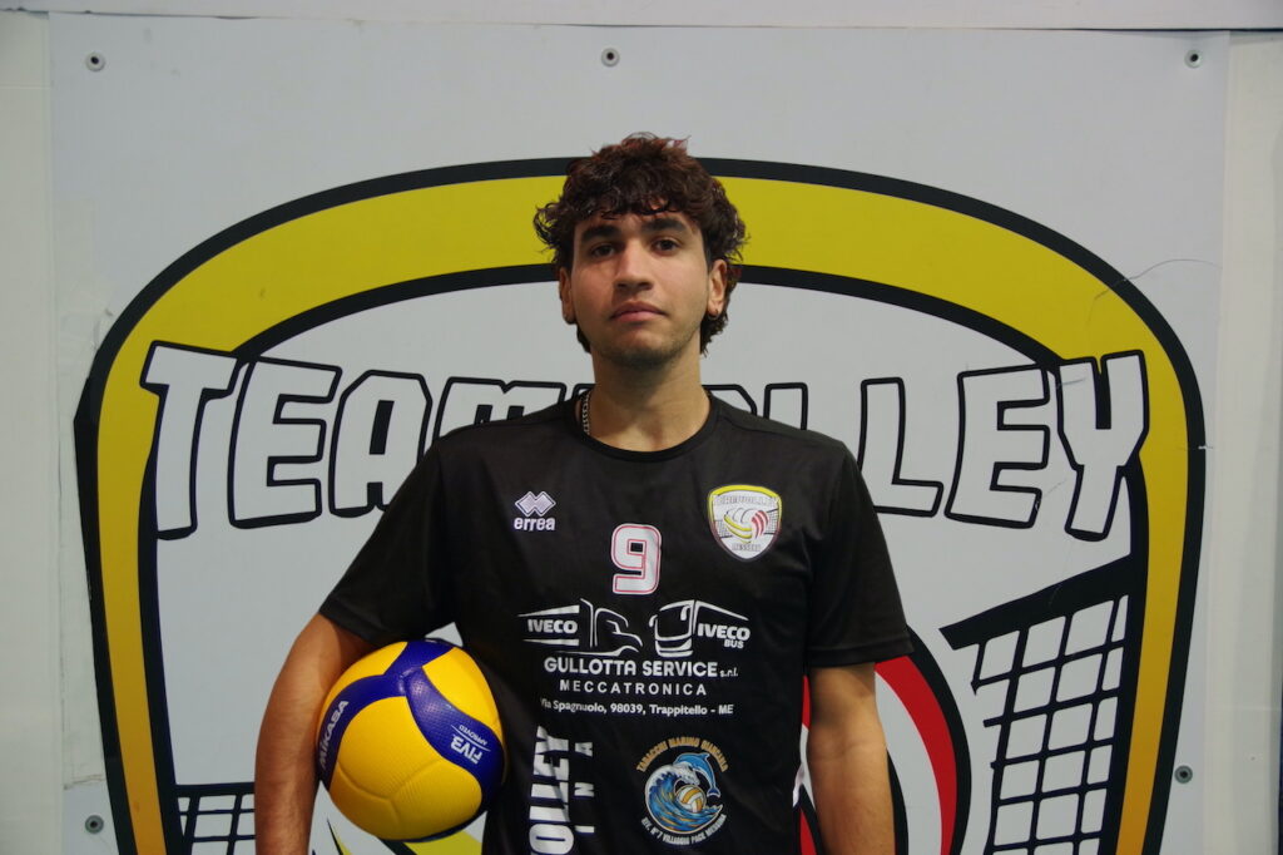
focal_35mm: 42
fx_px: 1496
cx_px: 642
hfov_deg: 46.4
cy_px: 428
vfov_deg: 31.9
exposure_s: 1/50
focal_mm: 28.13
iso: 1600
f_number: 3.2
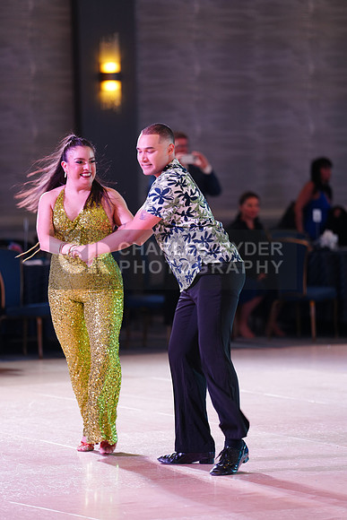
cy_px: 260
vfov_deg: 10.3
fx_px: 2890
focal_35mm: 200
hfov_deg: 6.9
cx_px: 174
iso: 640
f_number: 2.8
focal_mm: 200
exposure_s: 1/100
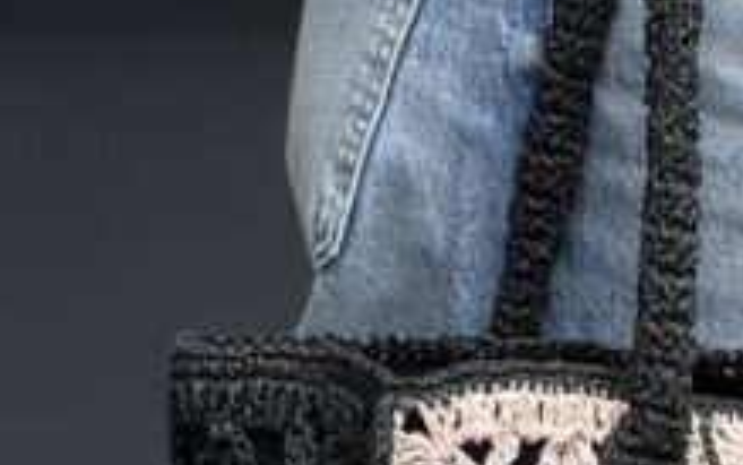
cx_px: 869
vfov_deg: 2.8
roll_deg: -3.8
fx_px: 9418
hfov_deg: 4.5
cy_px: 594
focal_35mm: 465
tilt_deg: -11.6
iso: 50
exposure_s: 1/459
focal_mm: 15.66
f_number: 2.8
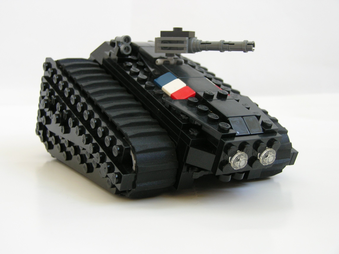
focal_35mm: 58
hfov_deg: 33.3
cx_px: 170
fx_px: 568
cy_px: 127
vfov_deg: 25.2
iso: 50
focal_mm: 9.6
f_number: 3.1
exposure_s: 1/9.8
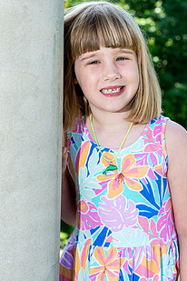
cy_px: 113
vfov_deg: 20.0
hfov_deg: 13.4
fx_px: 795
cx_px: 114
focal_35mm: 102
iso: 100
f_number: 6.3
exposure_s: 1/100
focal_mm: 70
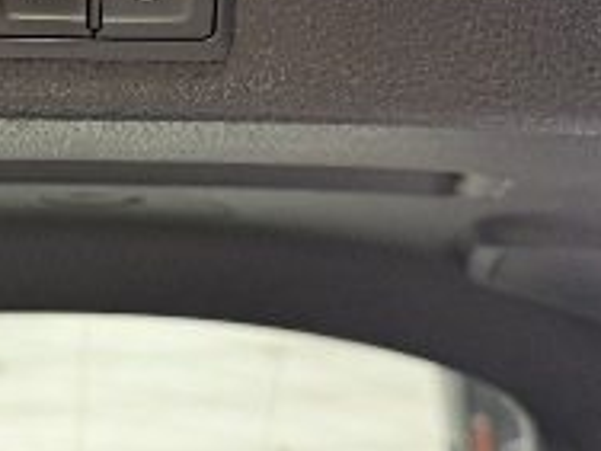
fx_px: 920
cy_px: 195
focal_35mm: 53
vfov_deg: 27.5
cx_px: 19
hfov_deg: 33.5
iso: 400
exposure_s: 1/50
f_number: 1.78
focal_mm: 6.76
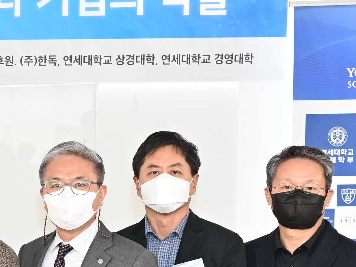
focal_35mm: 124
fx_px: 1275
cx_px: -189
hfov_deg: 14.7
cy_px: 286
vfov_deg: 11.8
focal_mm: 24
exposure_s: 1/100
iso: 640
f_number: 4
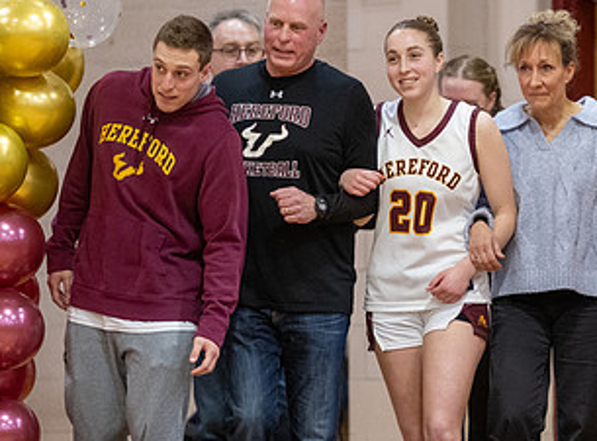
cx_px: 371
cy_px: 328
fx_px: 6155
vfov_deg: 4.1
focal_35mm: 359
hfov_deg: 5.6
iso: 3200
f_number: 2.8
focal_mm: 140
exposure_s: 1/400
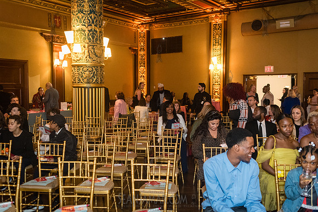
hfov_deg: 53.3
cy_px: 106
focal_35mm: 36
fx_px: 317
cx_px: 161
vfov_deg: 37.0
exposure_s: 1/125
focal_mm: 35
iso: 5000
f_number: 2.8
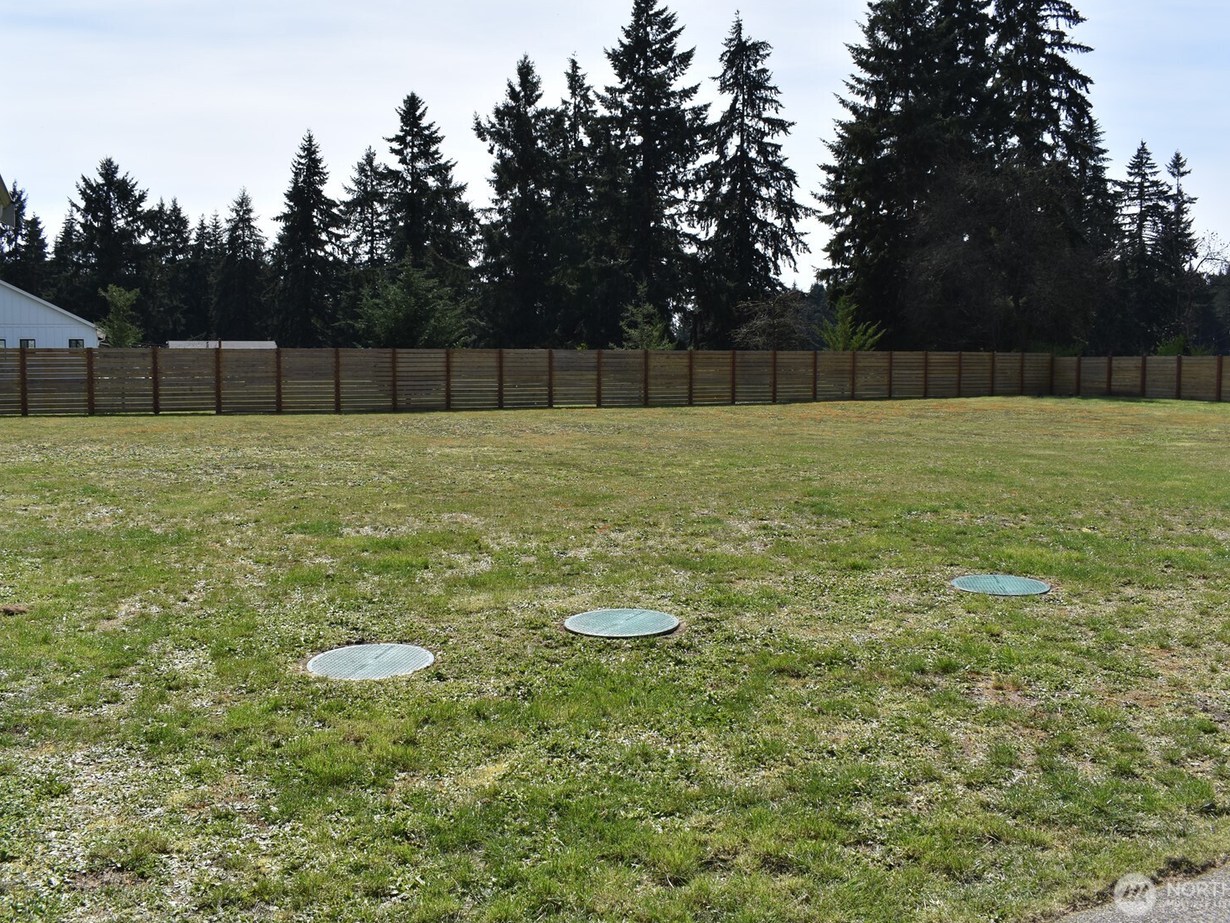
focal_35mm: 30
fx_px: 1066
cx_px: 607
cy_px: 452
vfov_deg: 46.8
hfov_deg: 60.0
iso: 100
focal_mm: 18
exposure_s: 1/320
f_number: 9
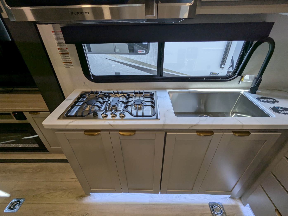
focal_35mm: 16
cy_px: 108
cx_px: 144
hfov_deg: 94.4
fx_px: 133
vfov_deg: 78.2
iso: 102
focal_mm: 2.35
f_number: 2.2
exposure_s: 1/128
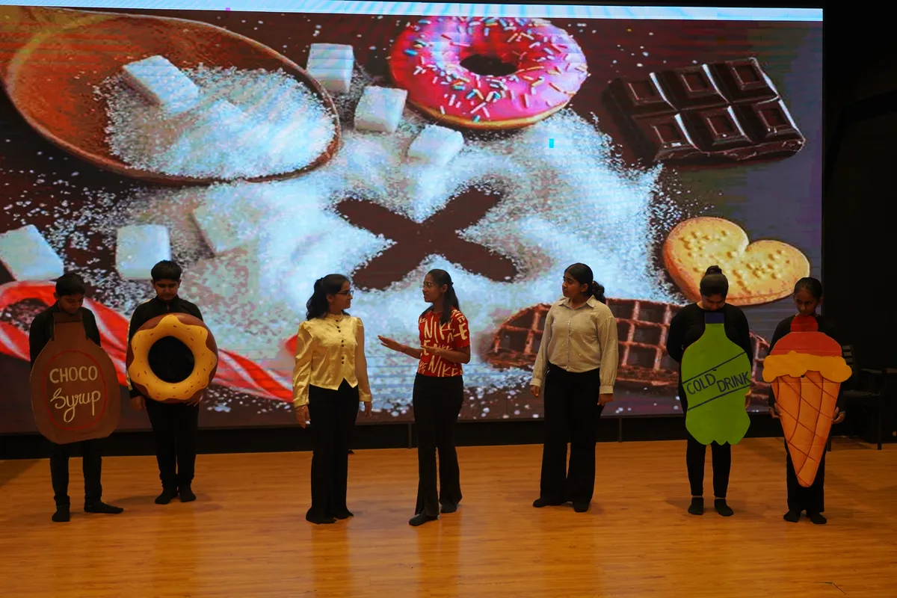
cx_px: 448
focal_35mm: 36
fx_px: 897
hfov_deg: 53.1
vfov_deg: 36.9
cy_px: 299
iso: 2000
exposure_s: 1/160
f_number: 4
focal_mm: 36
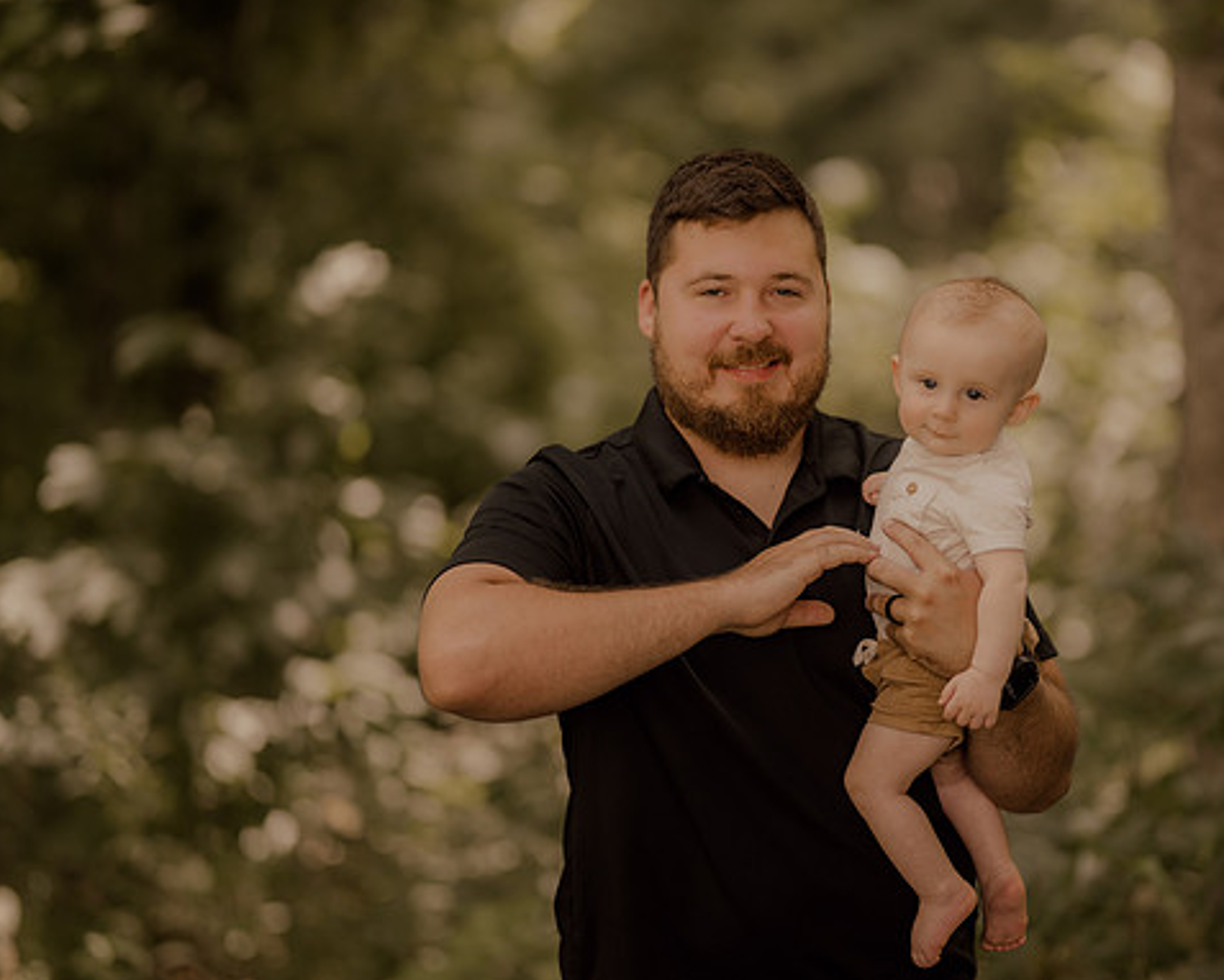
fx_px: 3515
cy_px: 489
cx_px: 716
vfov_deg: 15.9
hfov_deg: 19.7
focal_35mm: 97
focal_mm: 85
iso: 160
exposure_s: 1/1250
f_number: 1.4
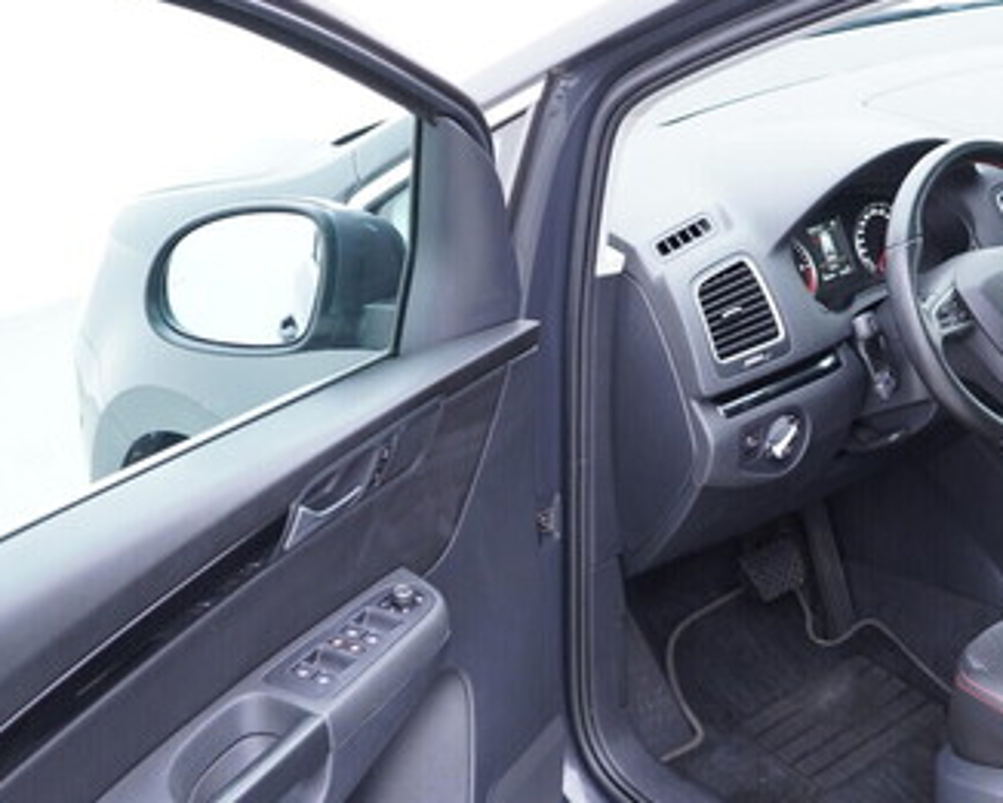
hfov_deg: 32.1
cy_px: 457
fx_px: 1693
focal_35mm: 57
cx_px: 812
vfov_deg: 26.7
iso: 320
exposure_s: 1/40
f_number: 2.8
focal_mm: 24
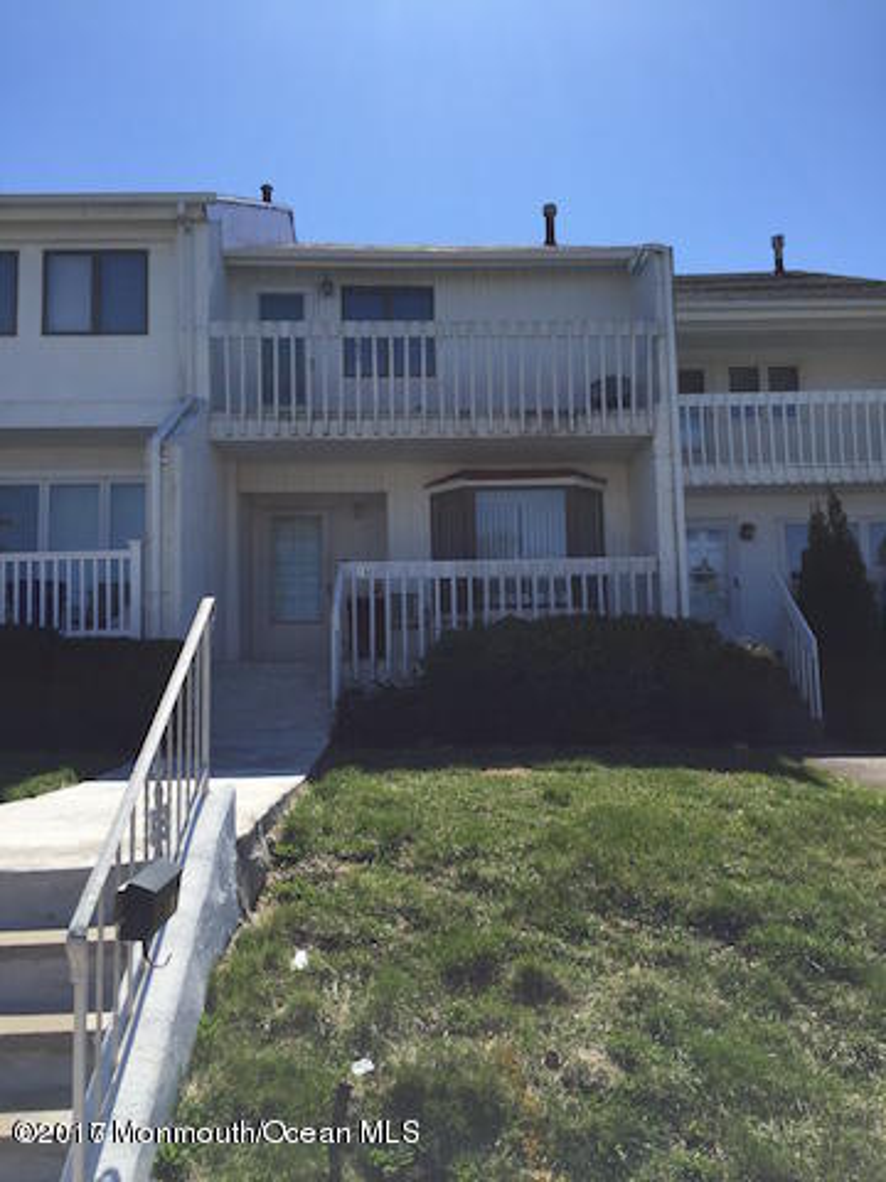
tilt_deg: +8.3
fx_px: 990
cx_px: 443
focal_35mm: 29
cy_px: 591
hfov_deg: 48.2
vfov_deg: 61.7
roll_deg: +0.0
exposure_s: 1/2475
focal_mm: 4.15
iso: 32
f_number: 2.2
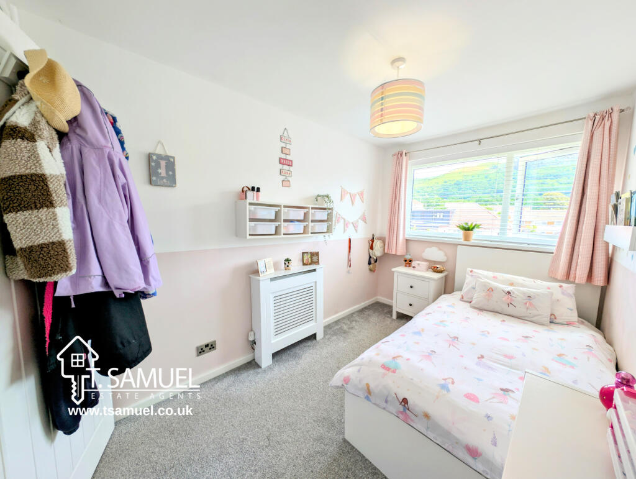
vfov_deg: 94.6
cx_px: 318
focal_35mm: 12
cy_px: 240
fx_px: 221
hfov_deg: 110.5
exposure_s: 1/298
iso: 34
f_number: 1.95
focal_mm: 2.23
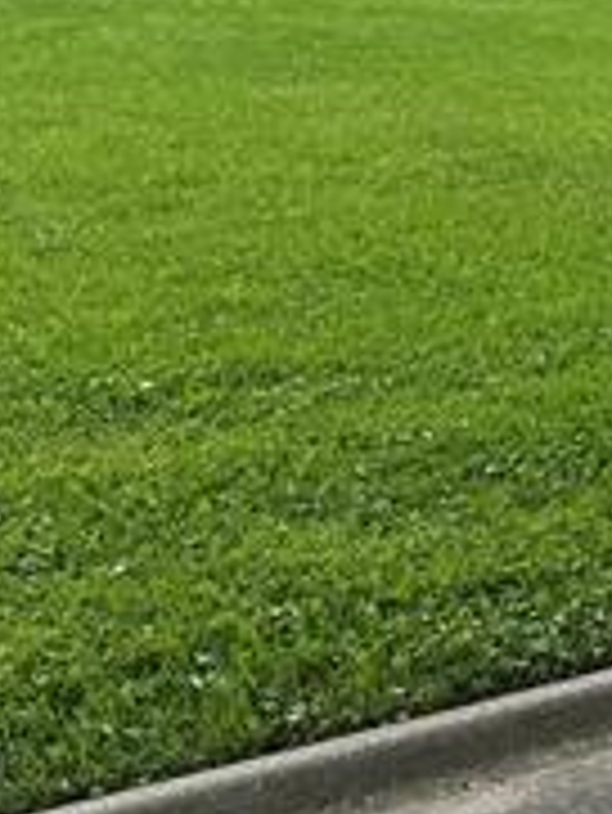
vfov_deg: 18.8
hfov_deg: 13.3
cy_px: 40
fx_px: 2402
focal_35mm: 102
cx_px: 1044
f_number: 1.78
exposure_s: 1/2604
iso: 80
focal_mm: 6.76
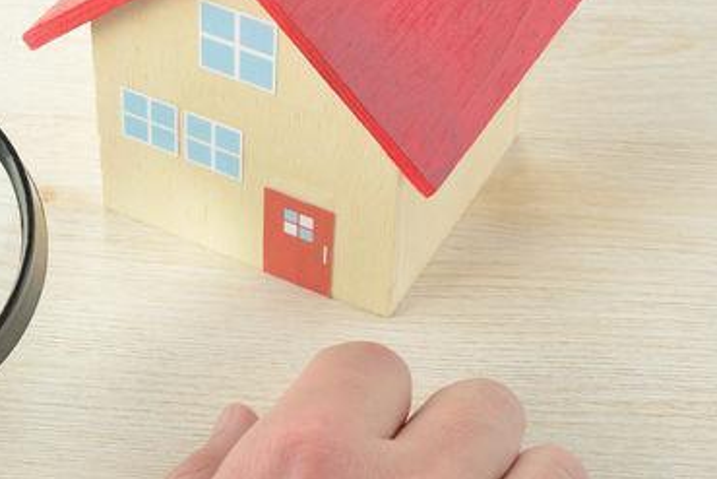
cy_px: 226
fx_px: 2052
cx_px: 131
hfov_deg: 19.6
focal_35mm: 103
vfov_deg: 13.3
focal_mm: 45
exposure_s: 1/125
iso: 500
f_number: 11
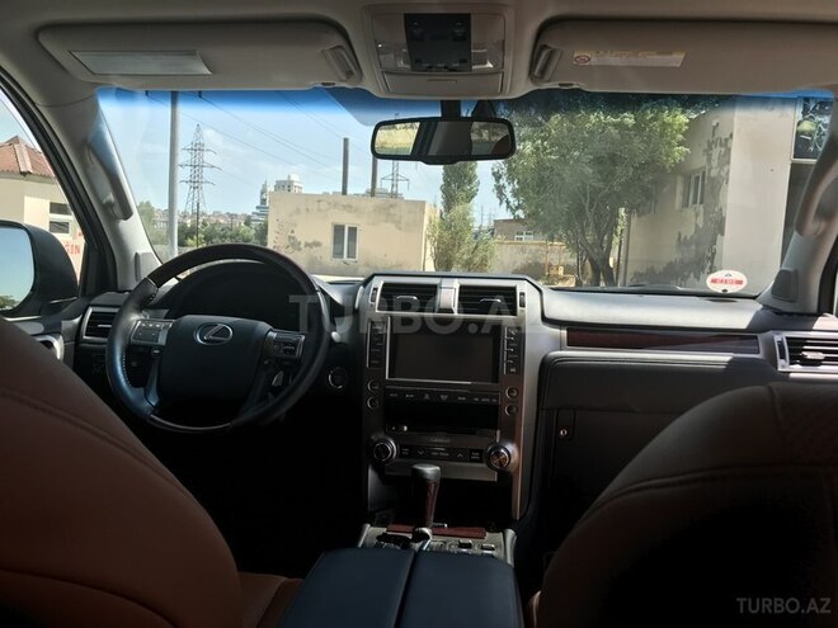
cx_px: 419
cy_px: 314
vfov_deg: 49.7
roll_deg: -2.9
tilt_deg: -3.8
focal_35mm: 28
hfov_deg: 63.4
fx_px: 678
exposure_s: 1/887
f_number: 1.8
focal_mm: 3.99
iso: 20
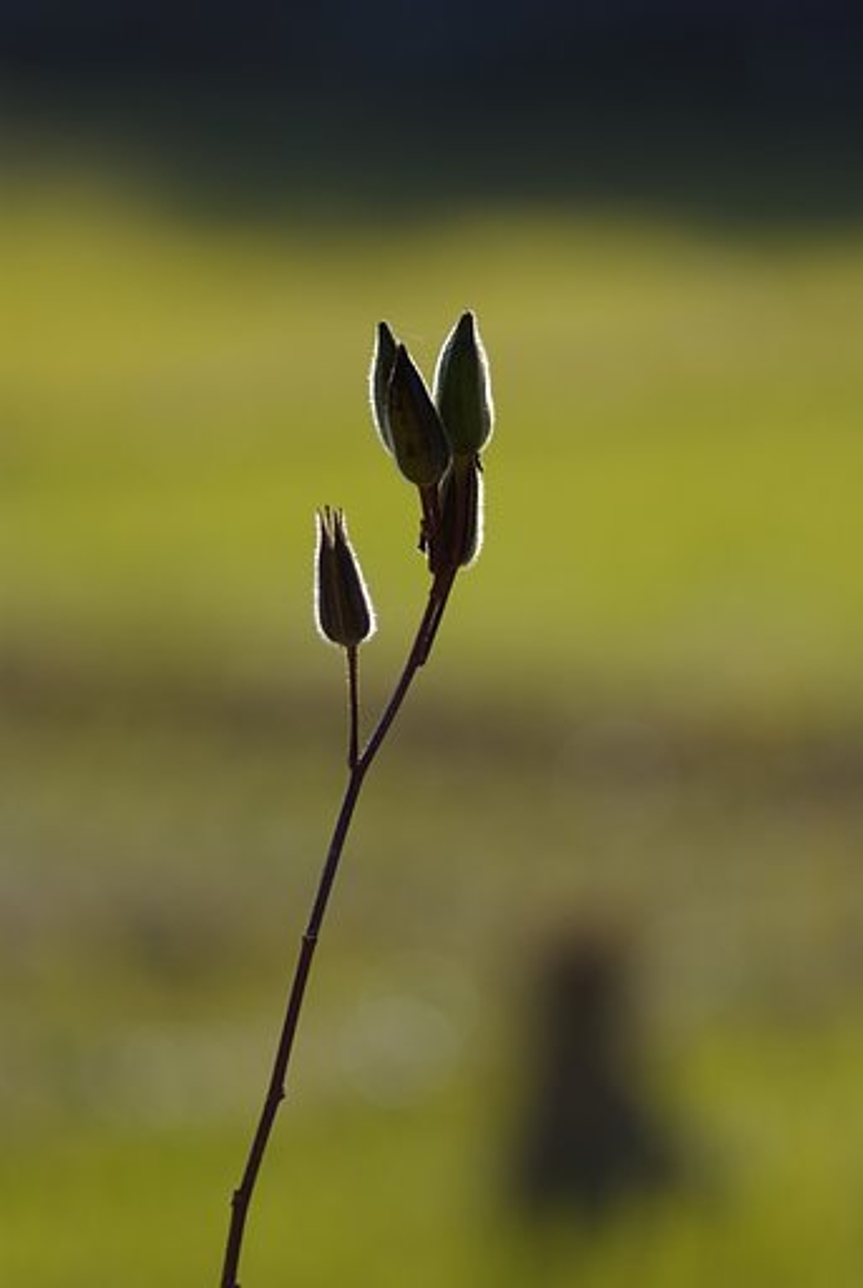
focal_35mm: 270
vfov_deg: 7.6
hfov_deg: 5.1
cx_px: 432
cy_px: 644
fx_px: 9675
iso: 100
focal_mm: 180
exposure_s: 1/1600
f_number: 3.2
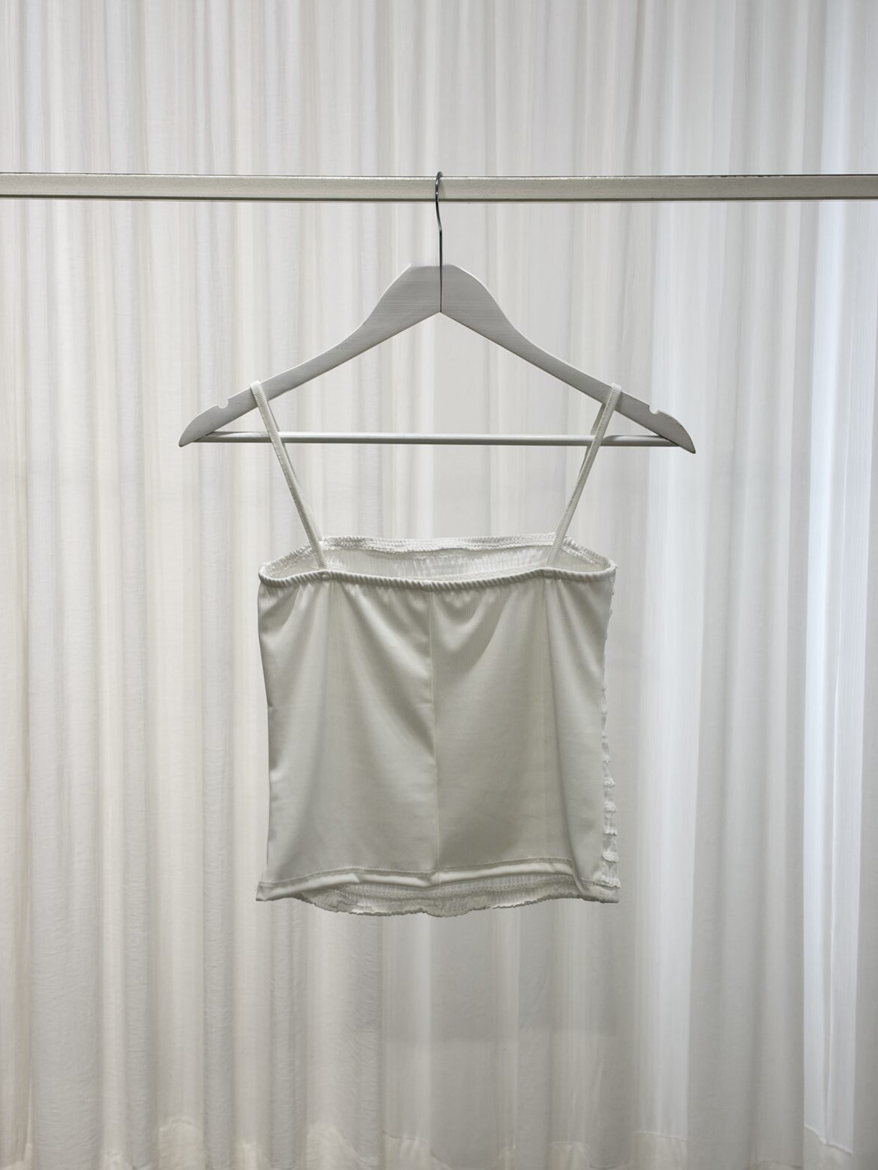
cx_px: 443
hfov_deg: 29.7
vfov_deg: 38.9
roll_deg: -0.6
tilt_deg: -6.7
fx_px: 1656
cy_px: 573
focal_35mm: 49
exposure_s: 1/121
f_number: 1.8
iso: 64
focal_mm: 6.93
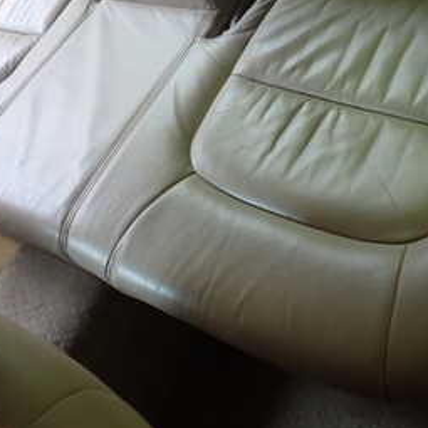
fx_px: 727
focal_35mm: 52
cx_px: 210
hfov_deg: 32.8
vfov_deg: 32.3
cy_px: 117
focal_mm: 4.5
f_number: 2
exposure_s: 1/60
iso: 200
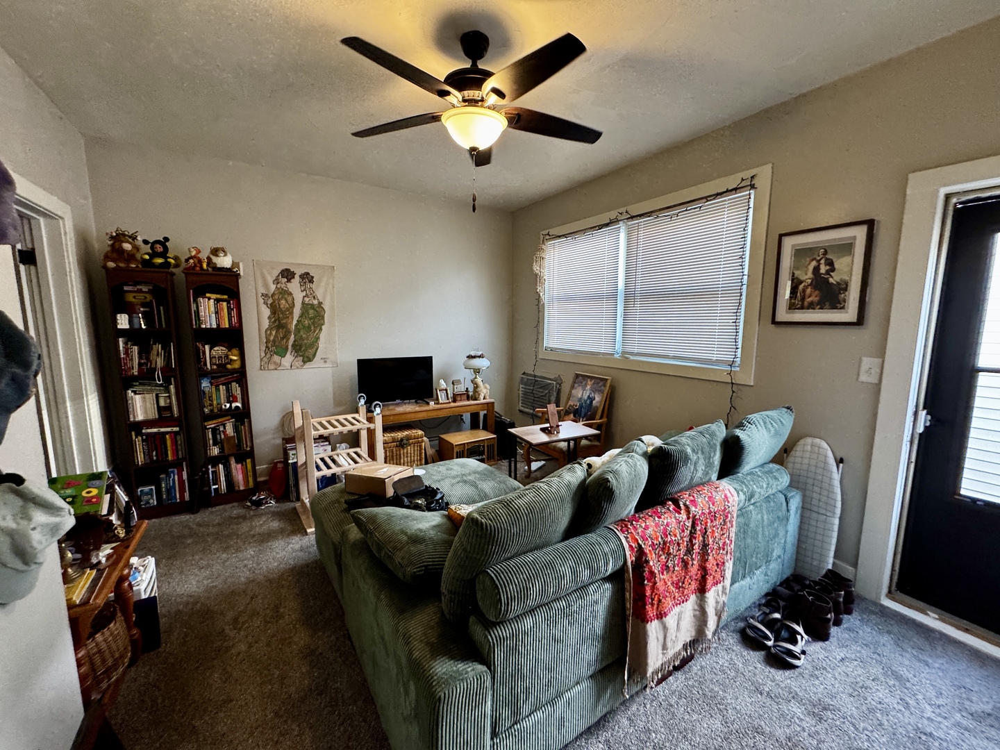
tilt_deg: -6.3
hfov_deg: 102.1
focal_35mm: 14
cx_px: 500
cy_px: 375
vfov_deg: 85.7
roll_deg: -1.2
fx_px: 404
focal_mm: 2.22
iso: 250
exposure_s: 1/60
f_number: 2.2
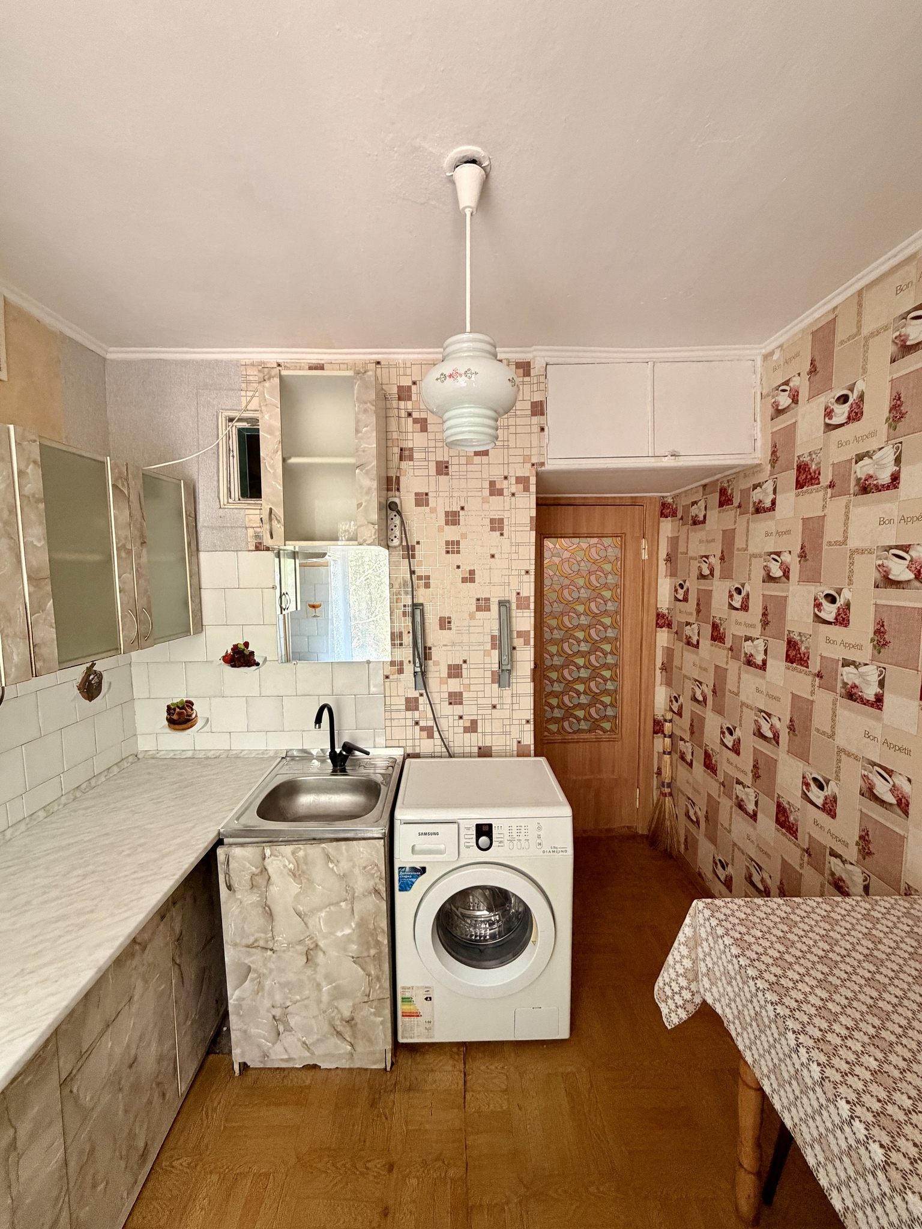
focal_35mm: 14
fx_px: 497
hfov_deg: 85.7
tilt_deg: -4.9
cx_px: 461
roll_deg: +0.6
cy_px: 614
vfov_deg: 102.1
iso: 320
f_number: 2.2
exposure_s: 1/60
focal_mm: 2.22
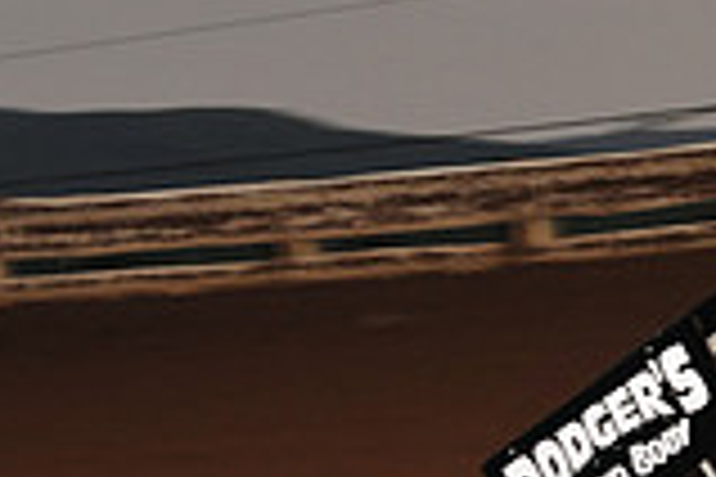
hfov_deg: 6.9
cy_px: 176
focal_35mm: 291
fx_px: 5787
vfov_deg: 4.7
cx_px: 1180
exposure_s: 1/320
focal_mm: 80
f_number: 9
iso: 800
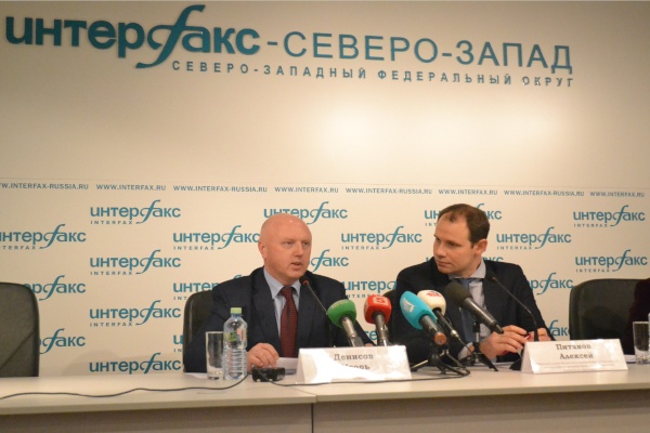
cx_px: 325
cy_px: 216
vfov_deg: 25.8
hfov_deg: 37.9
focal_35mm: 52
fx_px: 948
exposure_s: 1/200
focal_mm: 35
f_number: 5
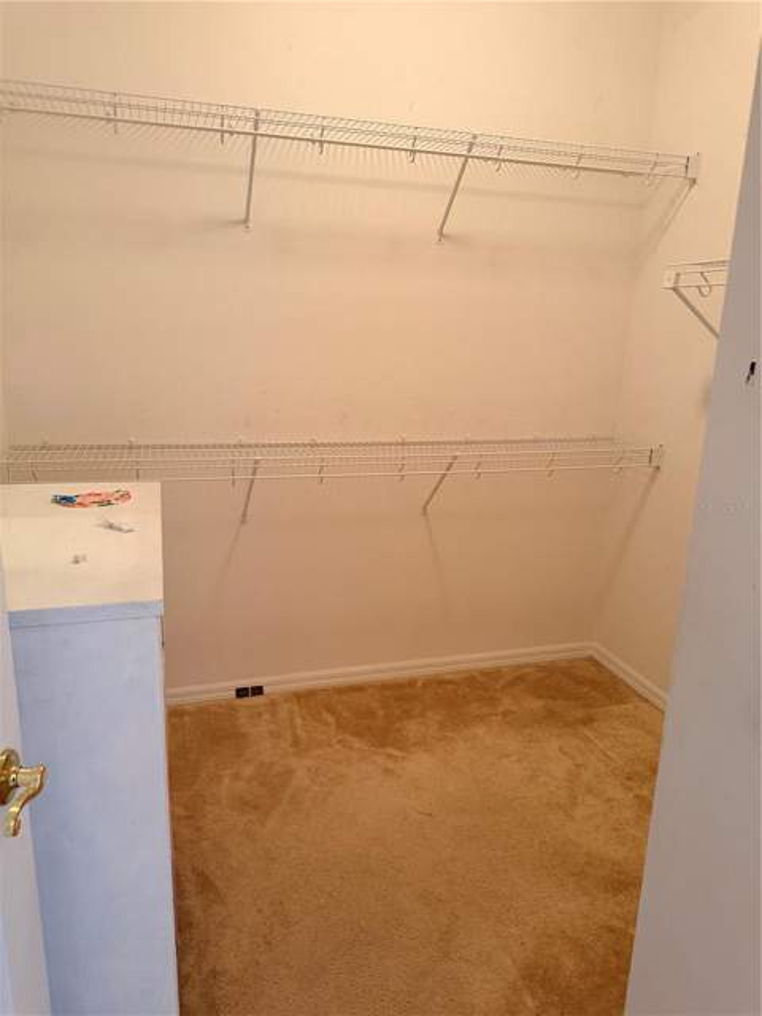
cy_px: 508
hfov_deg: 56.8
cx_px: 381
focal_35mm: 24
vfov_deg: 71.6
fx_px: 704
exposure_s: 1/60
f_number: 1.78
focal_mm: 6.76
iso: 320
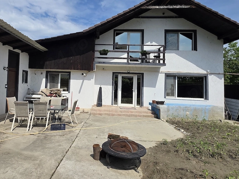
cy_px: 76
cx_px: 92
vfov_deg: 63.1
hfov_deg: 77.8
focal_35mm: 21
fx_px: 145
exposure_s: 1/3390
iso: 40
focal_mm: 2.2
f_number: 1.9
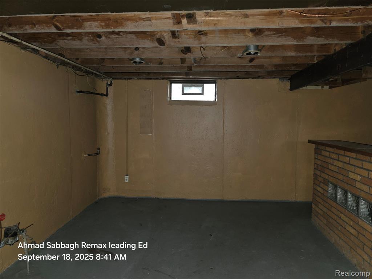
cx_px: 186
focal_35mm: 23
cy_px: 140
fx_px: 247
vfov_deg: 58.9
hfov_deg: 73.9
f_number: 1.7
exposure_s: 1/12
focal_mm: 6.3
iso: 320
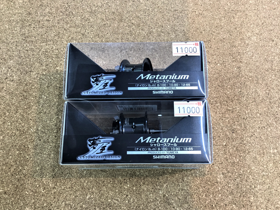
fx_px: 283
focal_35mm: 35
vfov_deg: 40.7
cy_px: 109
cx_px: 146
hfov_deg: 52.6
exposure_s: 1/30
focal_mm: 3.3
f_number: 2.4
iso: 64
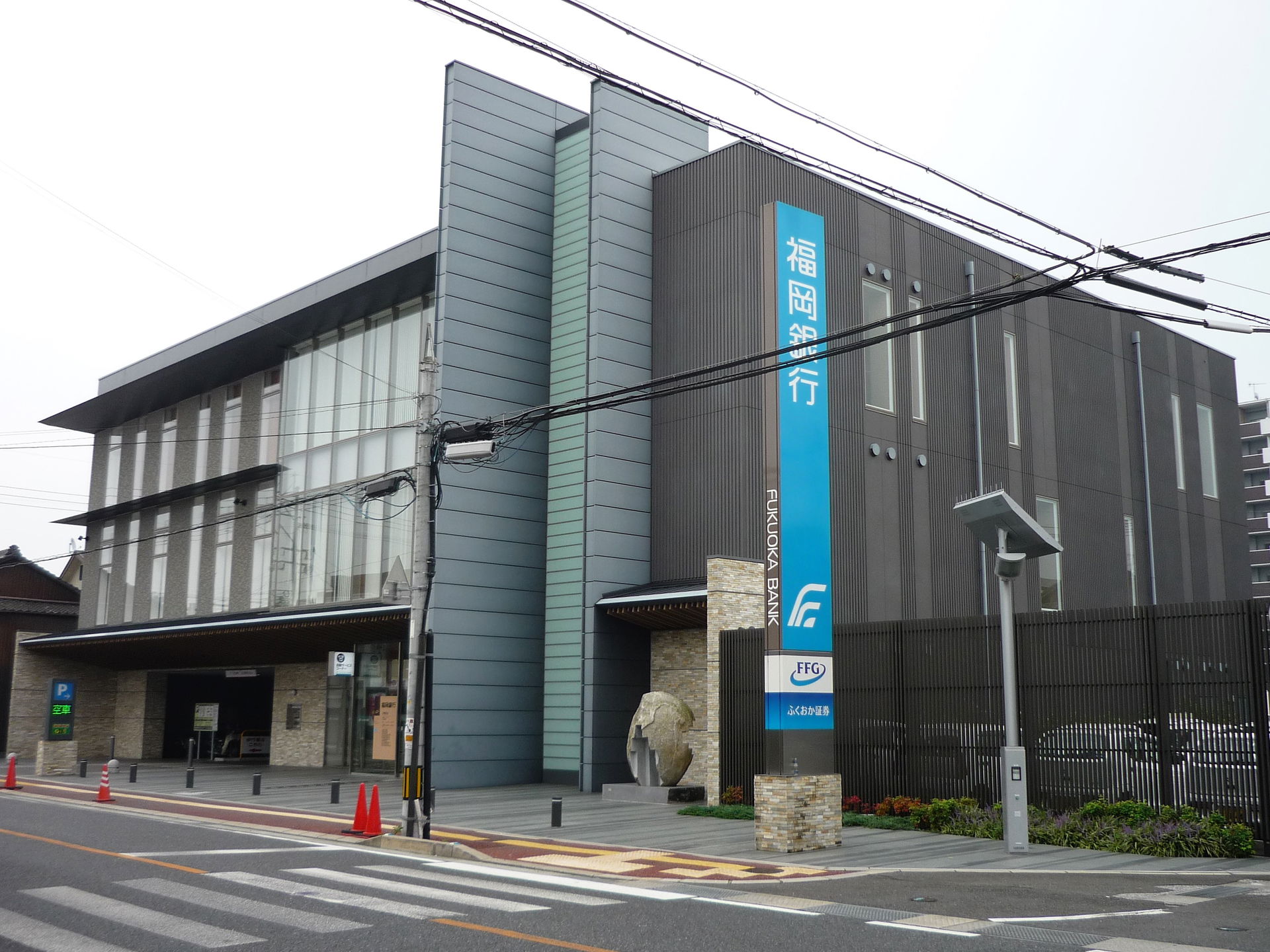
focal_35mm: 33
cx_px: 635
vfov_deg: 42.9
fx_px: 1211
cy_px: 476
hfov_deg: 55.4
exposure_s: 1/500
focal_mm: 5.5
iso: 100
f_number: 2.8
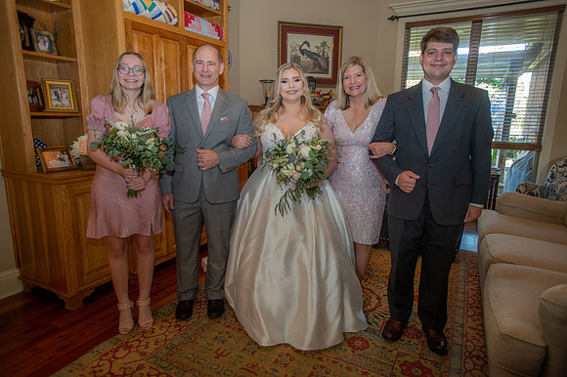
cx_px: 284
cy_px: 188
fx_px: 378
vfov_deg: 53.1
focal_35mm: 24
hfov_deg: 73.8
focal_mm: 24
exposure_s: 1/60
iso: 640
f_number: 2.8
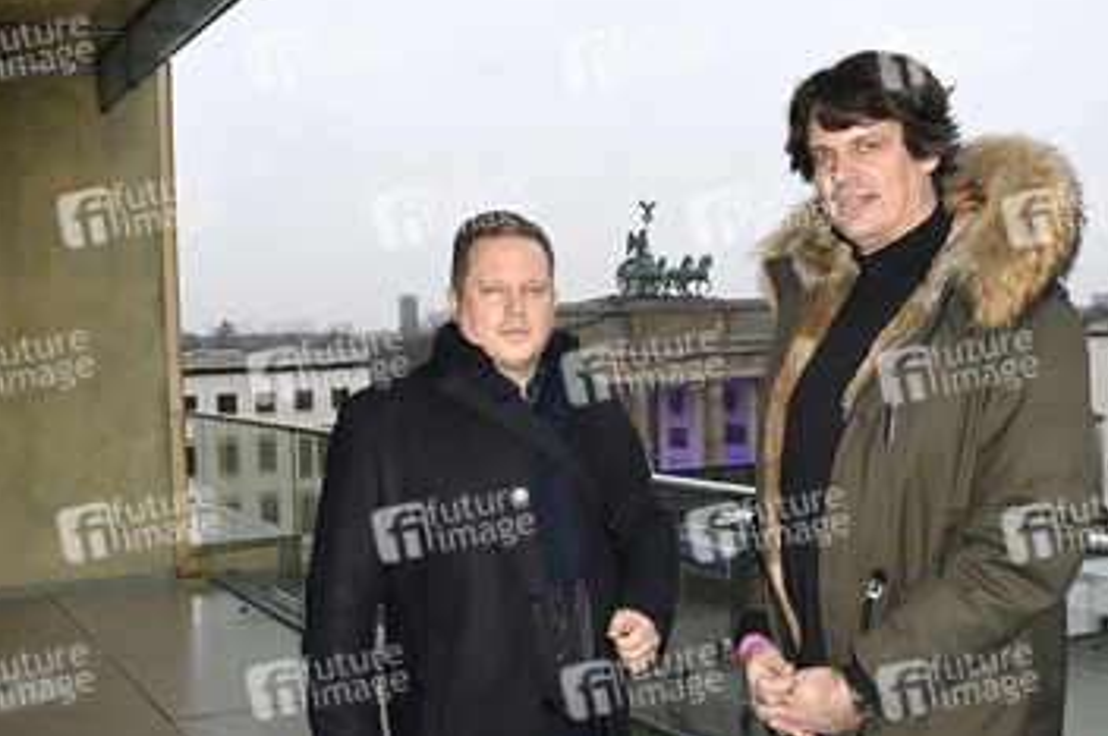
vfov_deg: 32.5
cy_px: 447
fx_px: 1261
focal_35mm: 41
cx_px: 685
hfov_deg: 47.1
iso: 1600
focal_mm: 32
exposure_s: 1/160
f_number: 10
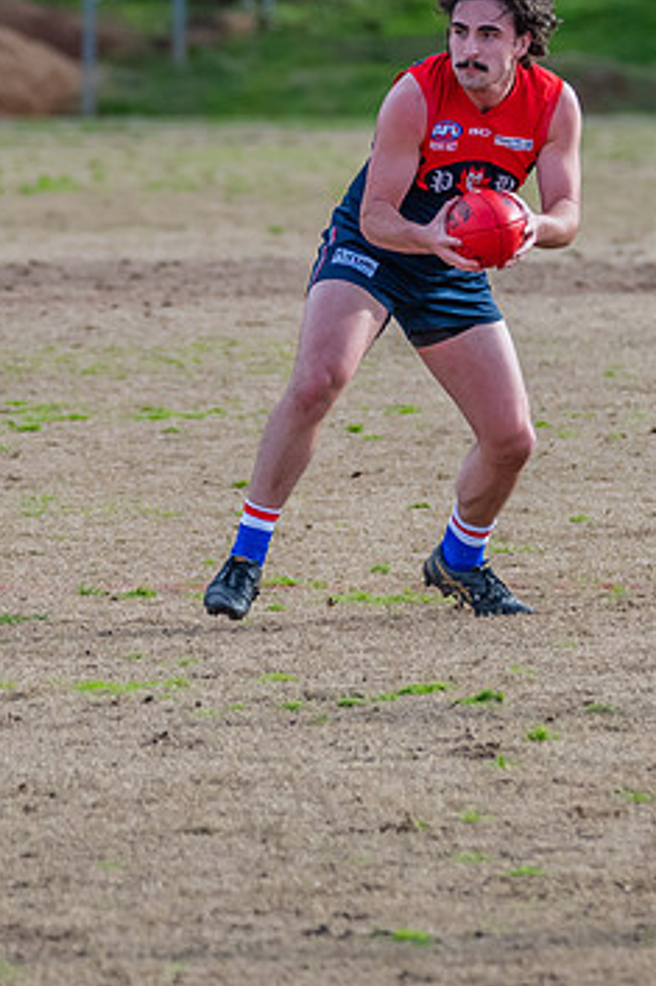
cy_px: 268
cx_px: 502
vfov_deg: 2.0
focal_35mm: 1023
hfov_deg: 1.3
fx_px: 27987
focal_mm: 350
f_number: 6
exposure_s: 1/1600
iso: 1000
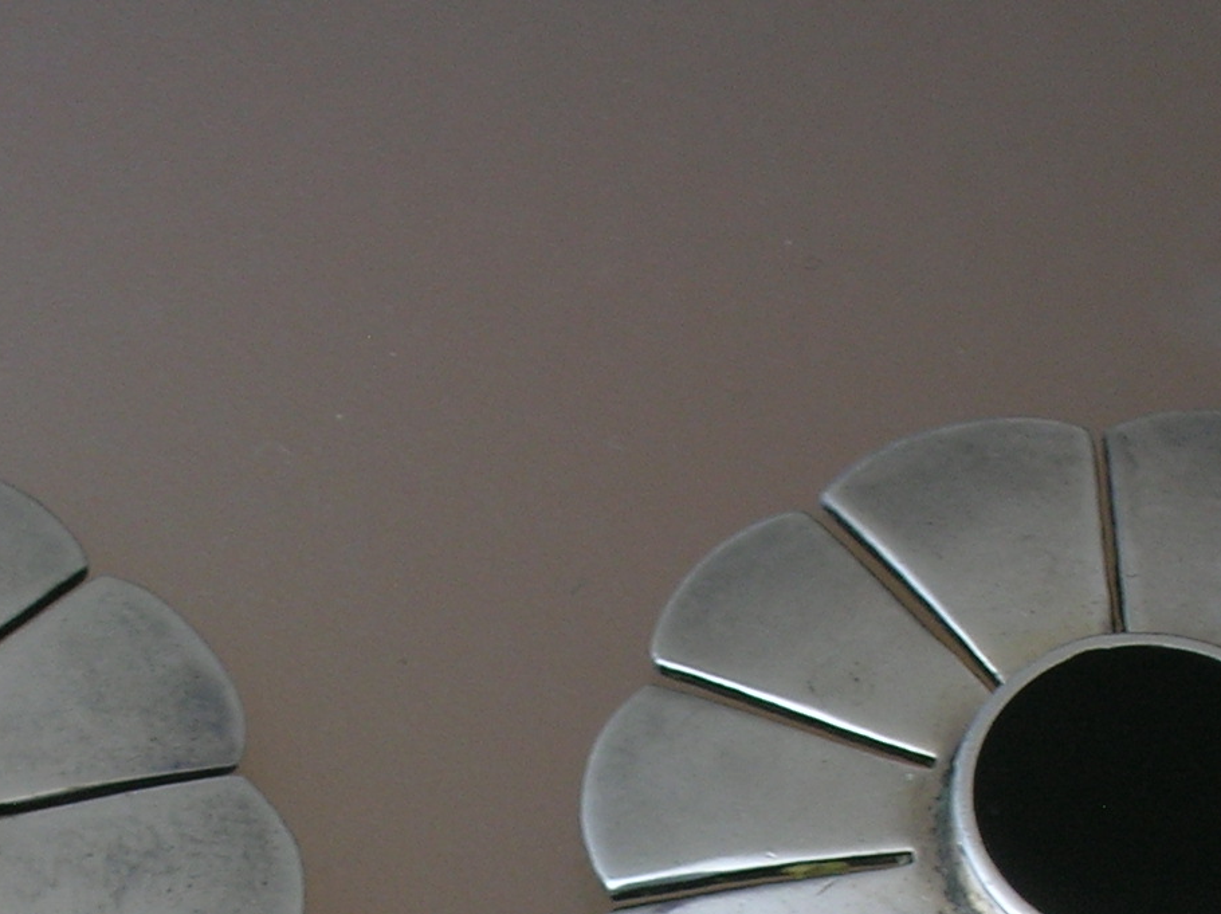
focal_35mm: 176
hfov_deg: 11.2
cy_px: 1095
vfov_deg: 8.3
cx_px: 415
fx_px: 6203
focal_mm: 11.7
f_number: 3.9
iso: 50
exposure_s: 1/8.9
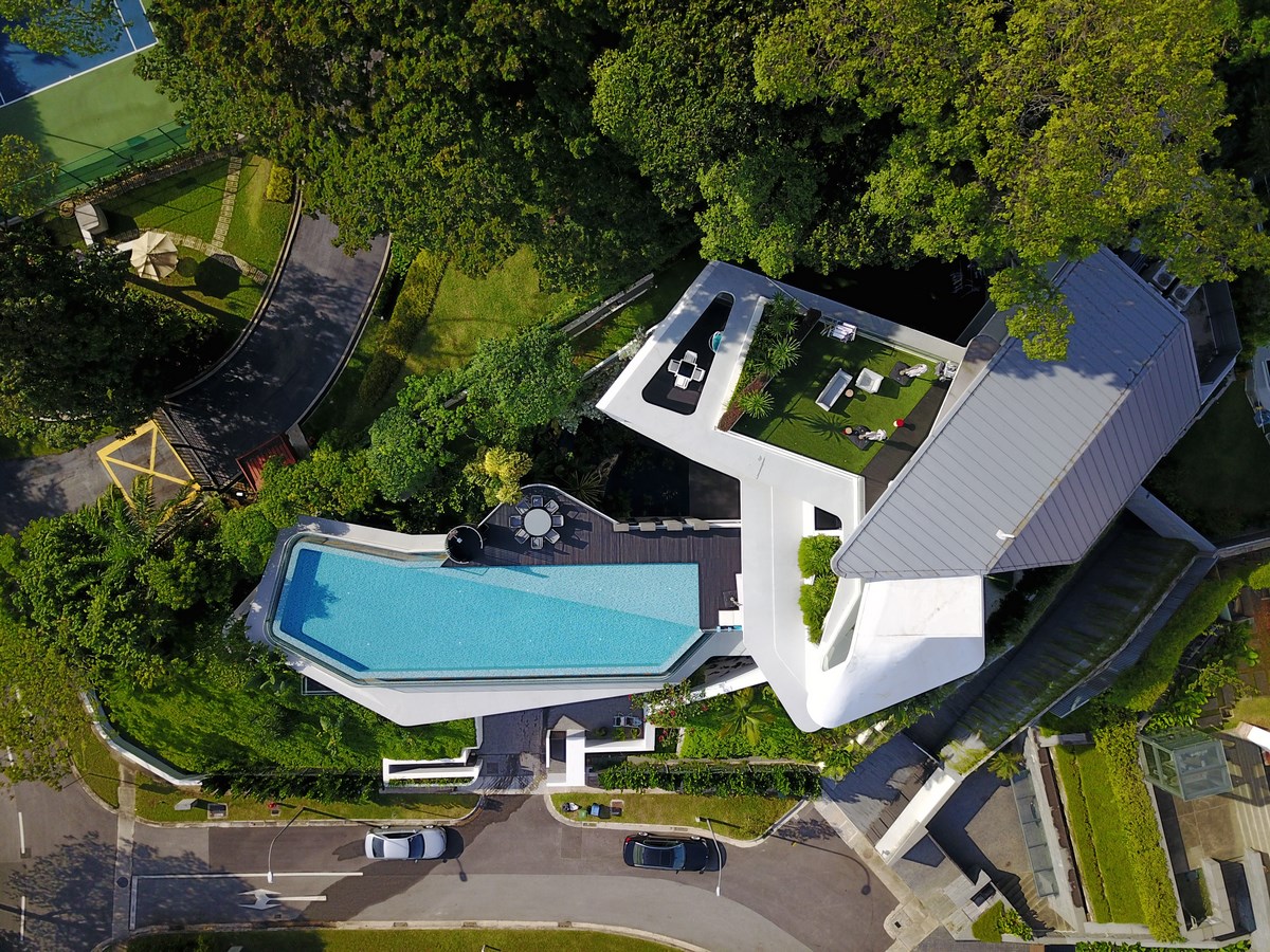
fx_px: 954
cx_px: 635
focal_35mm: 26
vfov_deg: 53.1
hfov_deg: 67.3
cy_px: 476
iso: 100
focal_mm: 4.73
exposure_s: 1/1009
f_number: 2.2
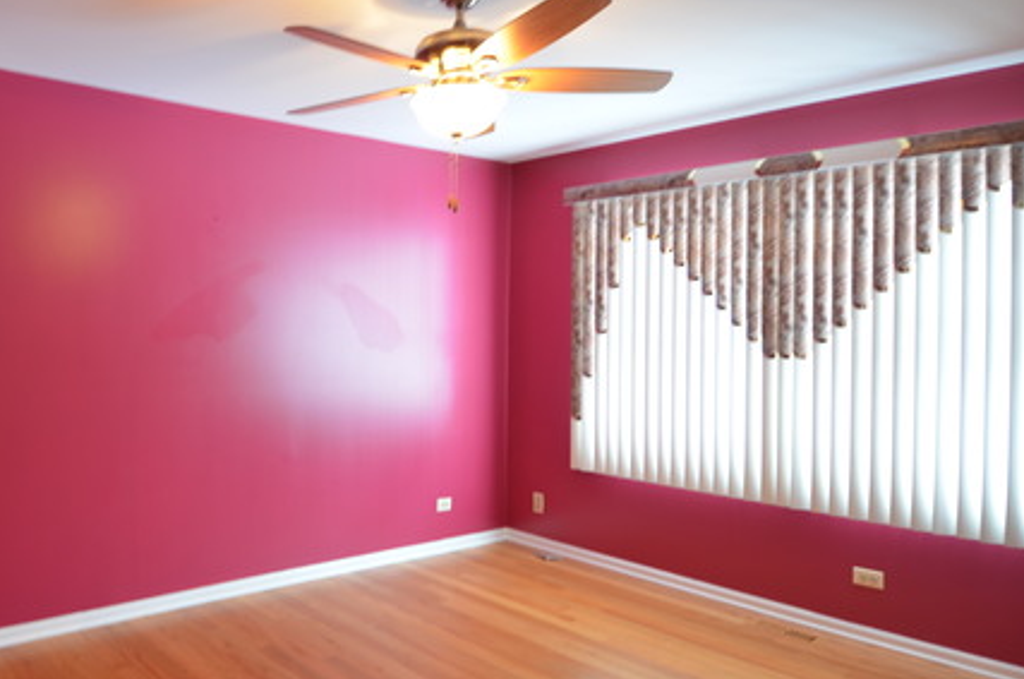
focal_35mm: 27
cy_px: 324
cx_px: 264
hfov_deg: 63.8
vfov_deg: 47.7
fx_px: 767
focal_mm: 12
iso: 100
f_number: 4
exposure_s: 1/2
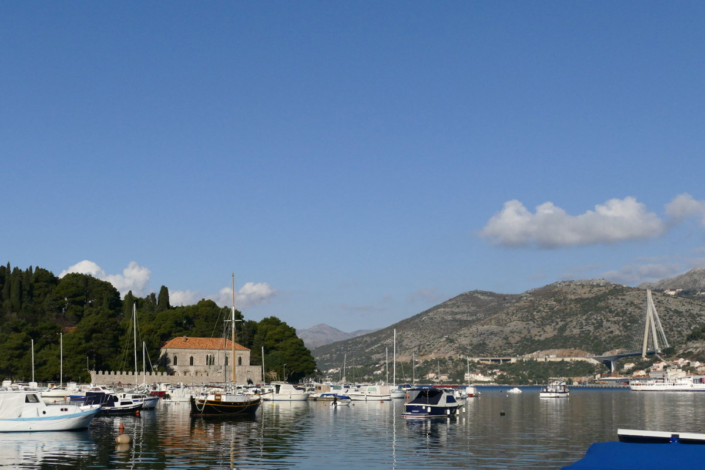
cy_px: 235
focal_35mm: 55
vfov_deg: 24.6
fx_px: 1077
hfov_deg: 36.2
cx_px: 352
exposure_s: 1/13000
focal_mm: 20.23
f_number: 4
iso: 800
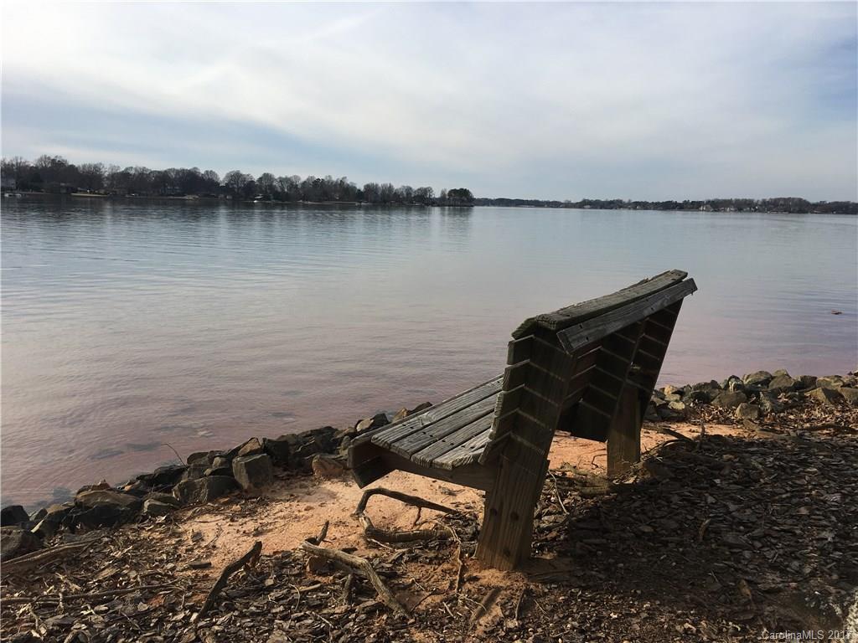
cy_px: 322
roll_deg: -2.0
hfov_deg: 61.7
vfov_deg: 48.2
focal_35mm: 29
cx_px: 429
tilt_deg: -8.2
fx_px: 719
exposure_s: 1/1672
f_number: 2.2
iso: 25
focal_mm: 4.15
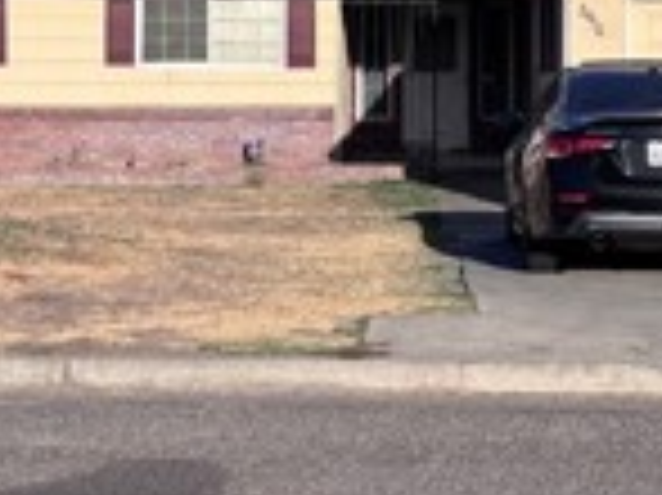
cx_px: 405
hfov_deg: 17.4
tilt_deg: -0.4
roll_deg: -0.6
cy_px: 54
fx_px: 2159
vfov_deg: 13.0
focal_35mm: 113
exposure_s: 1/3650
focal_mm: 5.96
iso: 50
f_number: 1.6
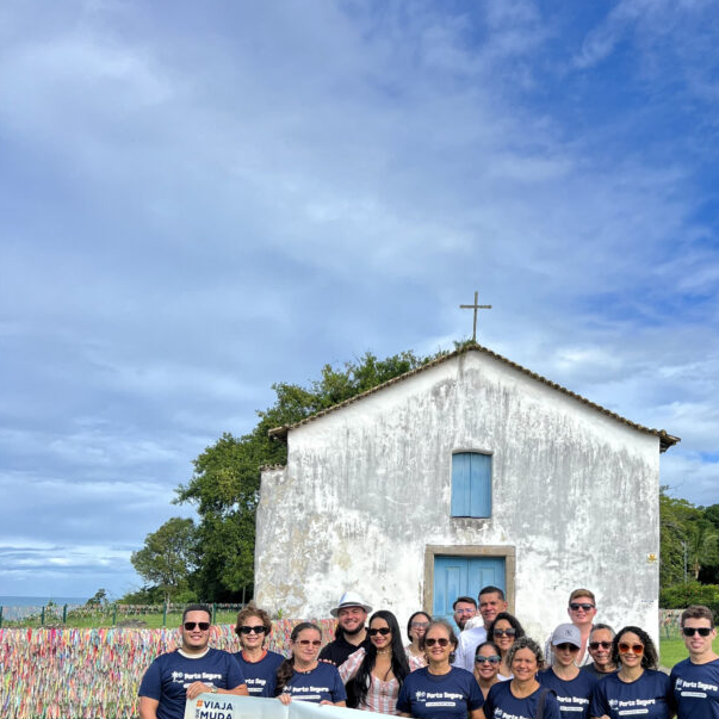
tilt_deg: +7.0
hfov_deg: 42.5
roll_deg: -1.6
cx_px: 454
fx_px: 916
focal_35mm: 39
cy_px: 495
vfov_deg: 42.1
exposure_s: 1/1934
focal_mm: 5.7
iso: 50
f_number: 1.5
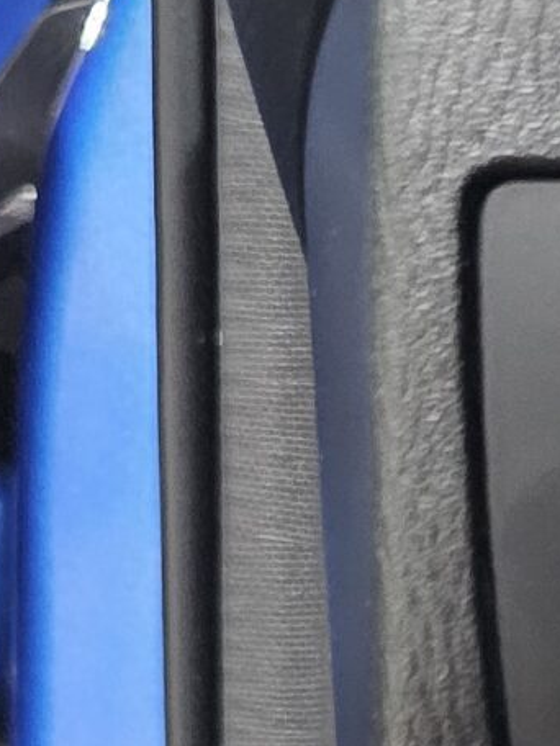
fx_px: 2783
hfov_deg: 10.4
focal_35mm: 129
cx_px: 1182
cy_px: 1183
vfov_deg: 14.1
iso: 2500
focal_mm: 6.3
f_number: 1.7
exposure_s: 1/16.7
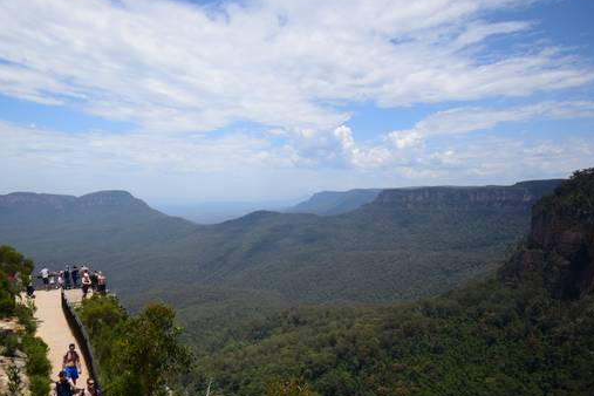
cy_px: 252
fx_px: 457
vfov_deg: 46.3
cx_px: 233
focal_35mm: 28
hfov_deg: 65.3
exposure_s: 1/1600
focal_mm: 13
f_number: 5
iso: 200
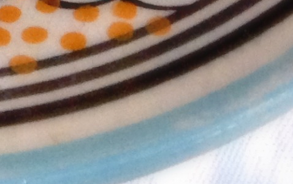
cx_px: -164
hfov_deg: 8.9
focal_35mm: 229
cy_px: -513
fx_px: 1829
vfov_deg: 5.2
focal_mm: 4.12
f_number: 2.4
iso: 400
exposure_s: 1/15
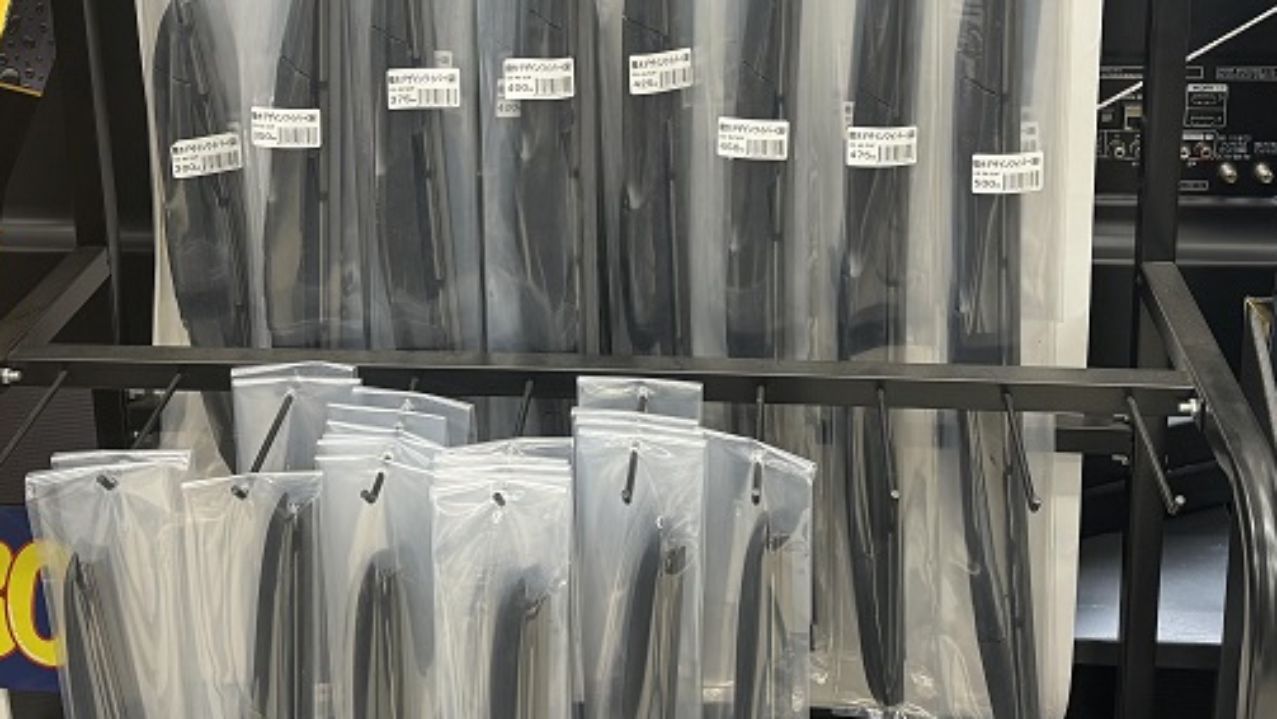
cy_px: 33
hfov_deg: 39.9
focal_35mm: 52
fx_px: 1761
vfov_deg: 22.3
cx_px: 650
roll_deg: +1.7
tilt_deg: -14.9
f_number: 1.78
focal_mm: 6.76
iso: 200
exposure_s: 1/100
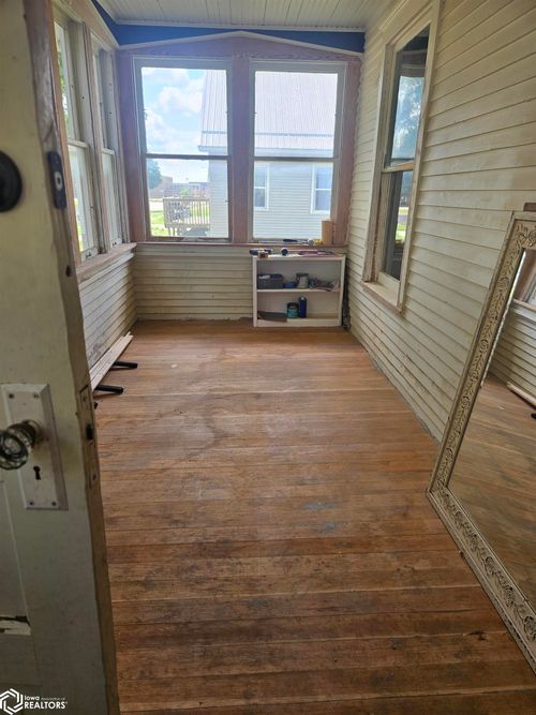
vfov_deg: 73.9
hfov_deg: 58.9
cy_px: 358
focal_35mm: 23
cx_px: 268
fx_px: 475
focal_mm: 5.4
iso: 25
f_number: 1.8
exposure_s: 1/153
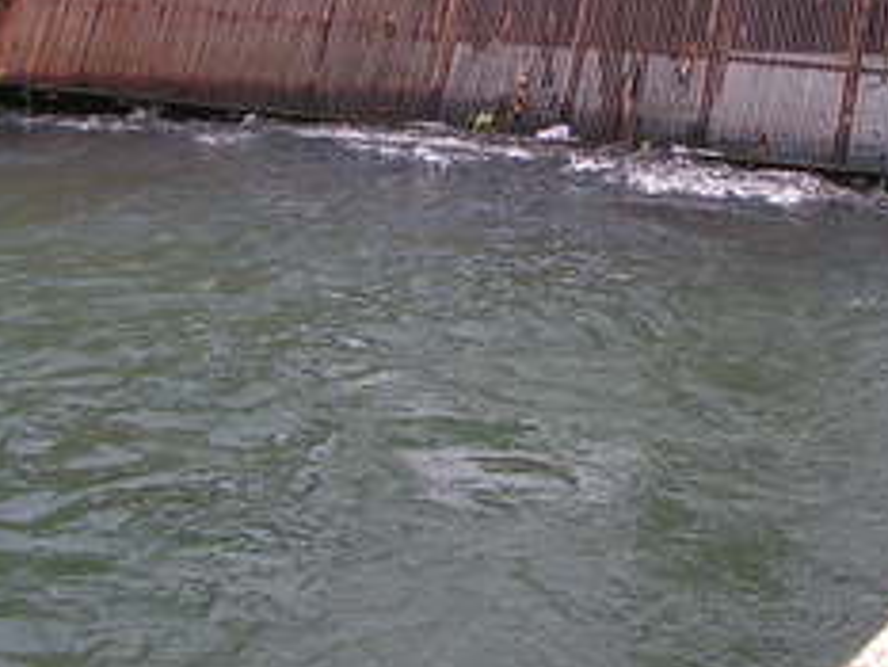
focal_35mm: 83
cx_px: 562
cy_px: 200
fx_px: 2130
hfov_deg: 23.5
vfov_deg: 17.7
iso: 64
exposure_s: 1/500
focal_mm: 6
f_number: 3.2
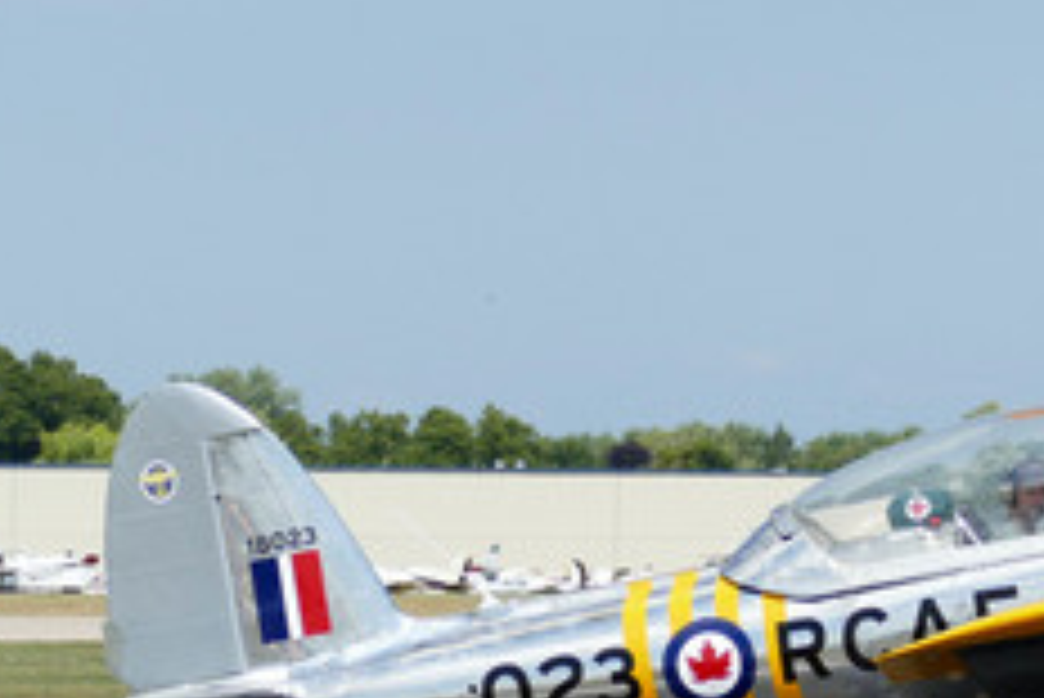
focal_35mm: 317
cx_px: 1084
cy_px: 493
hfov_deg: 6.5
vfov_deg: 4.3
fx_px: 9198
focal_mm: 41.85
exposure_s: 1/1300
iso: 125
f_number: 3.9
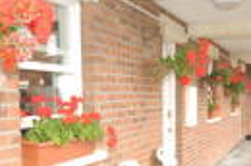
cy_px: 132
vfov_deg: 24.1
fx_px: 383
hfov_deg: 36.3
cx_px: 133
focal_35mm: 55
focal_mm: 10
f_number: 4.5
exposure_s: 1/80
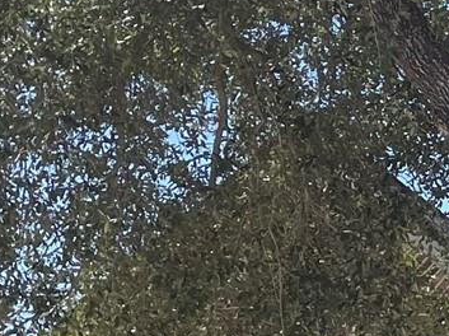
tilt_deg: +10.3
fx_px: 1957
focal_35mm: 151
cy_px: 451
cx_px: 890
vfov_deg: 9.6
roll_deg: -0.8
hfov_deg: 11.8
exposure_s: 1/1595
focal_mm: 4.2
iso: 32
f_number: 1.6
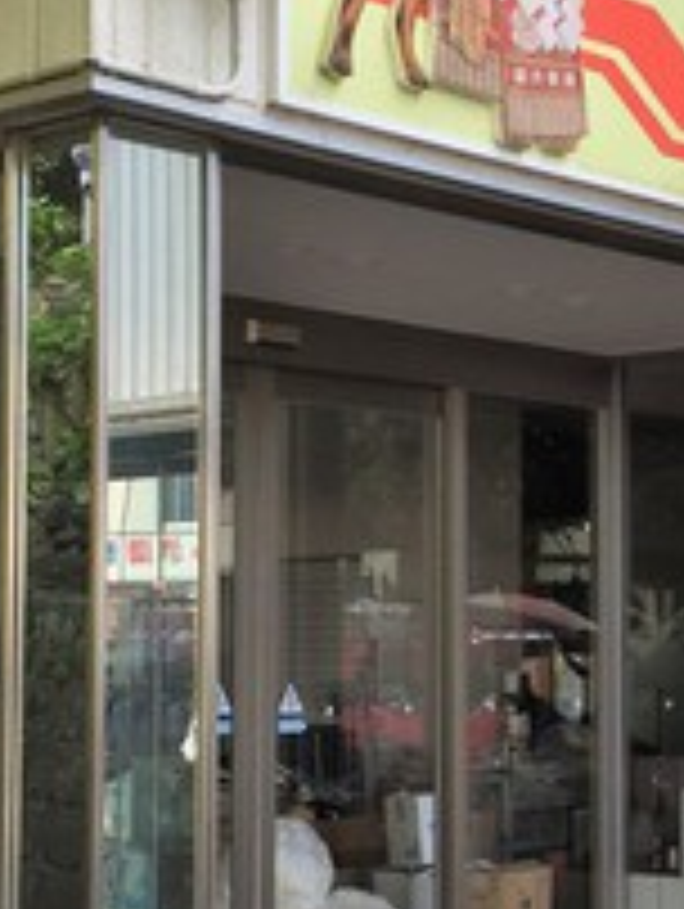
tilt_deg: +3.6
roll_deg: +0.7
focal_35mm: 86
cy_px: 518
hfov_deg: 16.8
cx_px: 716
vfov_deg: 22.7
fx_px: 2261
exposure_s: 1/130
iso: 32
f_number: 2.2
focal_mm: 4.15
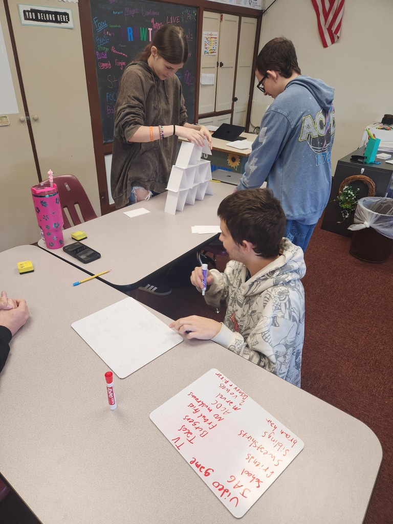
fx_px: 348
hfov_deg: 58.9
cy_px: 262
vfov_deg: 73.9
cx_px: 196
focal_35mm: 23
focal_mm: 5.4
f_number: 1.8
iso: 80
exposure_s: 1/120
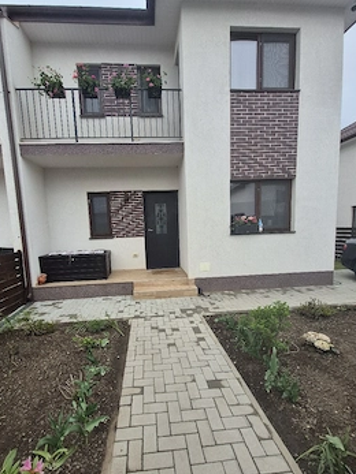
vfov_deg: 98.1
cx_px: 166
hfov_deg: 81.6
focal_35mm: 15
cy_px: 250
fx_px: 206
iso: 80
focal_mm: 1.74
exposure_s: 1/769
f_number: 2.2
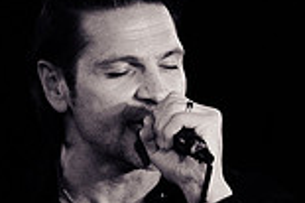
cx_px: 121
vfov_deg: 1.8
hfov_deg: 2.7
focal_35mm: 772
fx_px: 6534
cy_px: 299
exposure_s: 1/320
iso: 1600
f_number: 3.5
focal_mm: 180
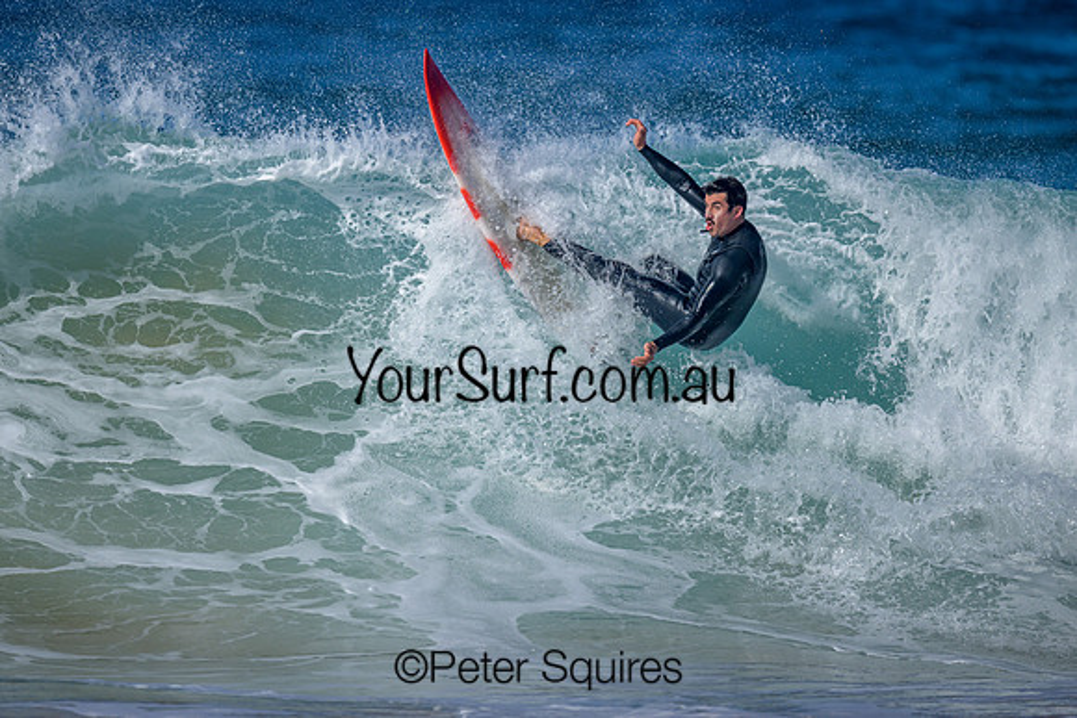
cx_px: 483
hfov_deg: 2.3
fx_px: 26621
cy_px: 385
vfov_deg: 1.5
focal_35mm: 890
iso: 140
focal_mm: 800
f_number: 6.3
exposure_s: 1/2000
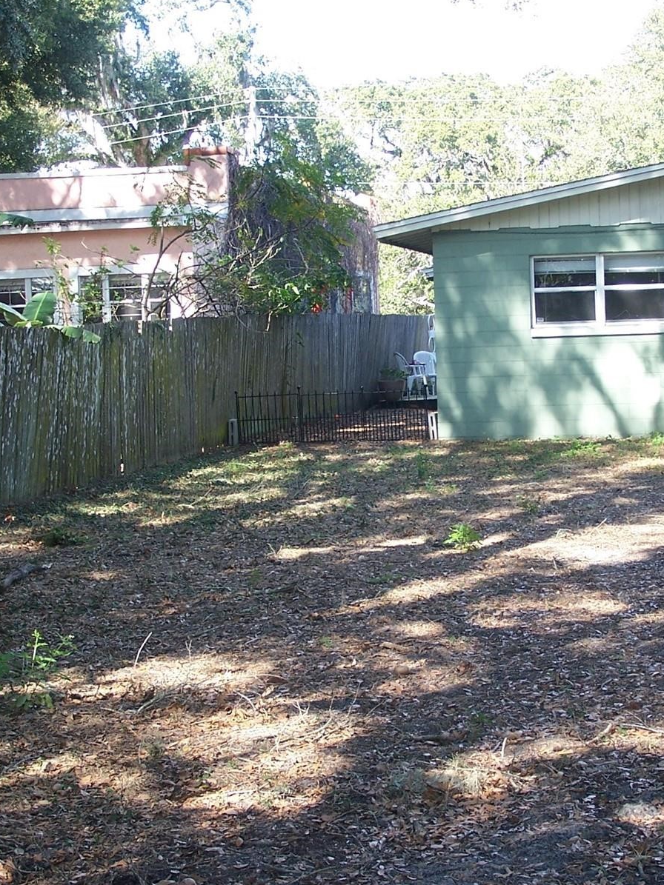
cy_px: 441
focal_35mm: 75
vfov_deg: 26.0
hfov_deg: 19.6
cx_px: 441
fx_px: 1919
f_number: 3.2
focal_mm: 9.3
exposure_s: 1/90
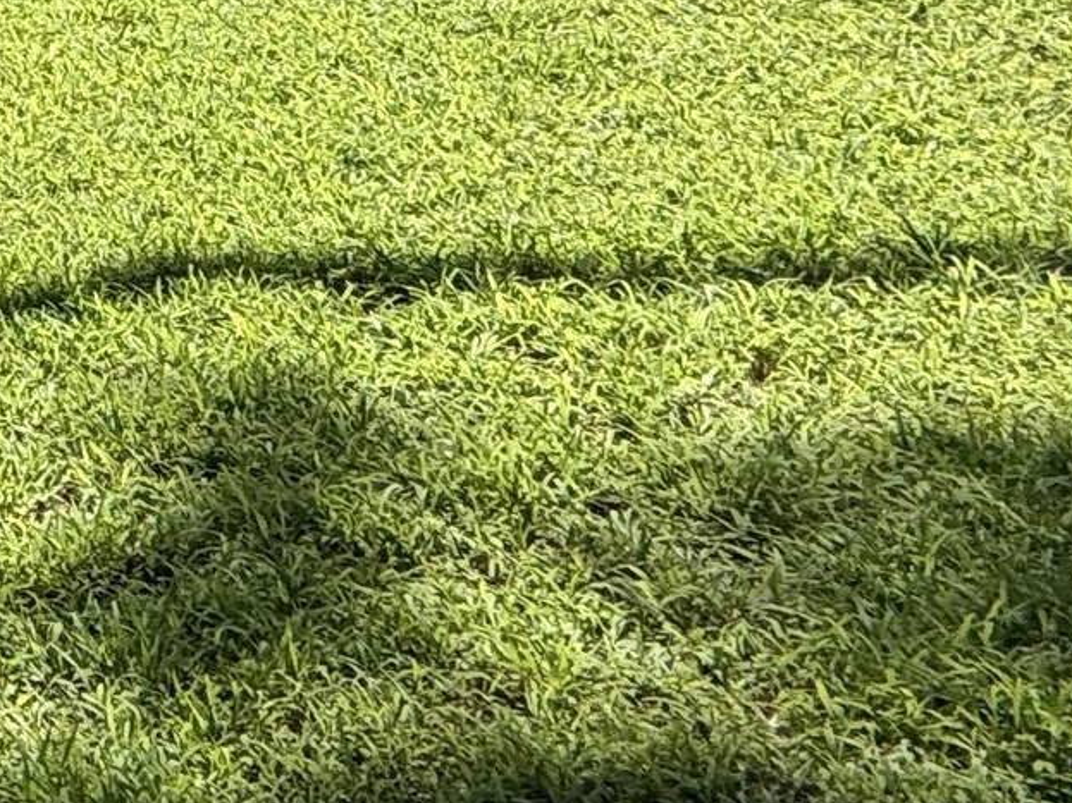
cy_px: -421
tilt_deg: -0.2
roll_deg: -0.3
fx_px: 2136
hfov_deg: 18.4
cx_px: -1079
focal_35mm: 69
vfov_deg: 18.7
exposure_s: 1/770
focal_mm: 2.22
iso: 32
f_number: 2.2
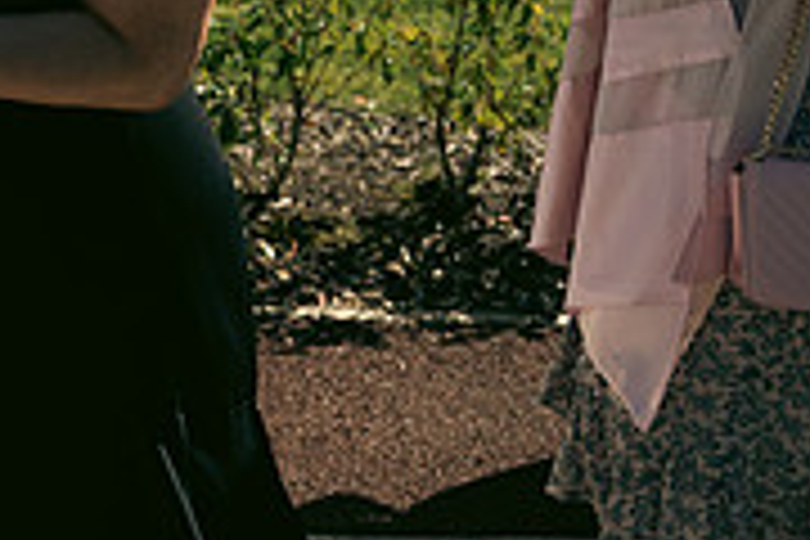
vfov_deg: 15.2
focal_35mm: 84
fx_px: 1890
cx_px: -410
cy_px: -227
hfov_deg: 20.6
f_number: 3.5
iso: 250
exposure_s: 1/4000
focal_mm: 26
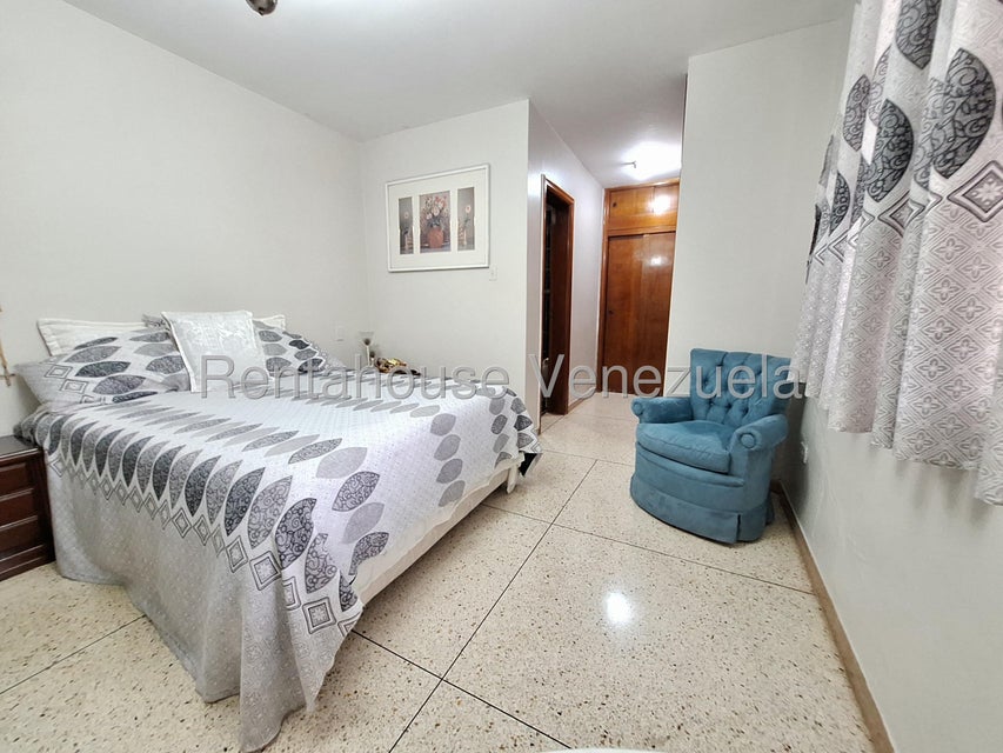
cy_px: 376
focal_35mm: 13
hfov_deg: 106.2
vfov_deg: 89.9
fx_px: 377
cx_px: 502
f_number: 2.2
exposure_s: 1/24
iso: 400
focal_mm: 1.74
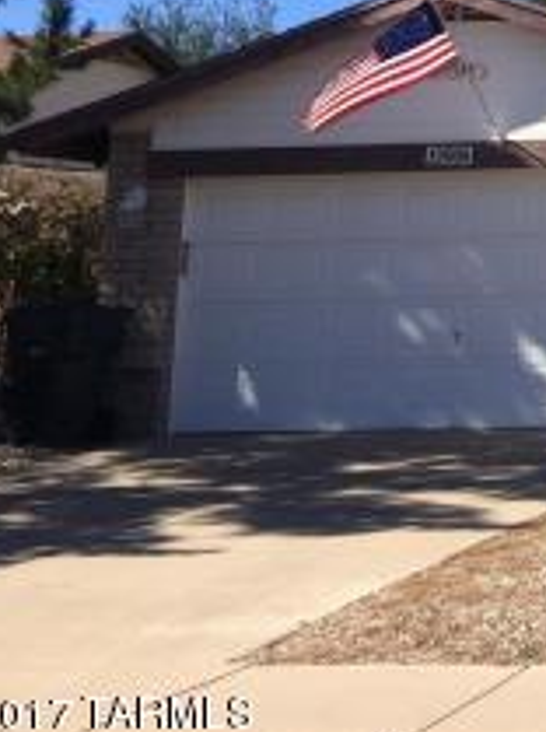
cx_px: 1043
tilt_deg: +11.5
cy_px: -56
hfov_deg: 14.2
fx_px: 1877
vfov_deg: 21.0
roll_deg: +0.1
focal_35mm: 89
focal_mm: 4.15
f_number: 2.2
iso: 32
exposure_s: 1/1412
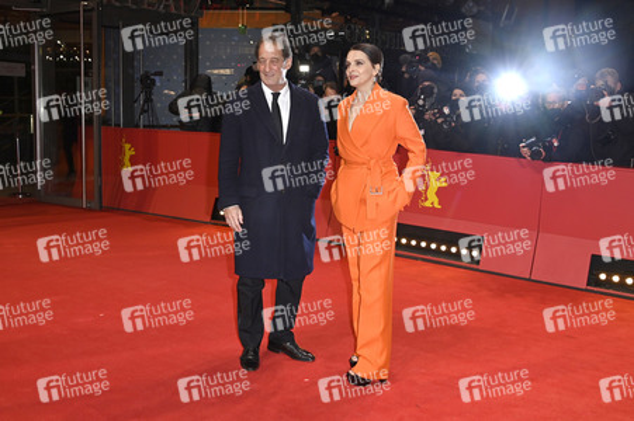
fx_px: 598
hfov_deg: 55.8
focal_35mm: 34
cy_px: 210
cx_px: 317
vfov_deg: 38.8
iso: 800
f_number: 5.6
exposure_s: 1/250
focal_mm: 34
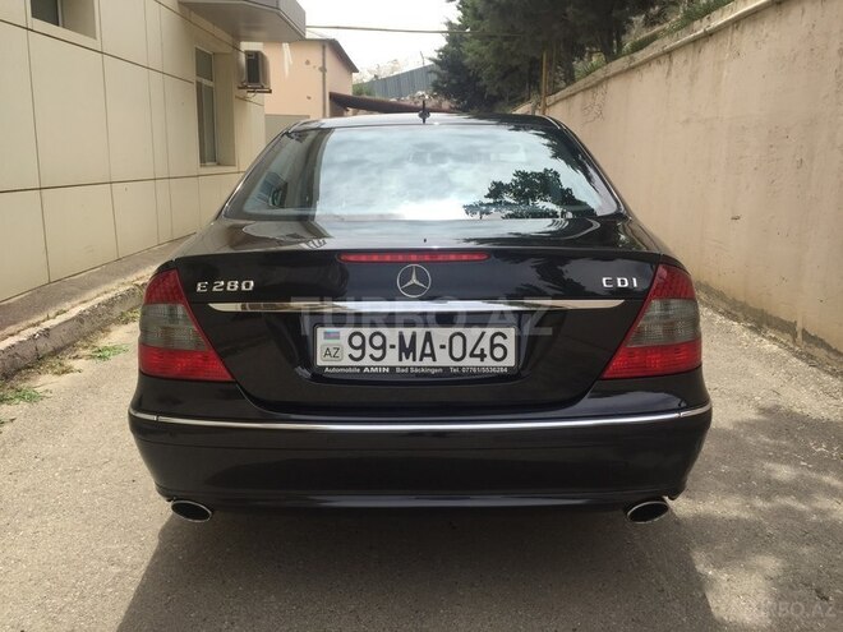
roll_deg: -3.7
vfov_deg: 48.2
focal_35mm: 29
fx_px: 706
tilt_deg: -12.5
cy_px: 316
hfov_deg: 61.7
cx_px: 422
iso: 32
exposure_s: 1/1041
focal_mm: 4.15
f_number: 2.2
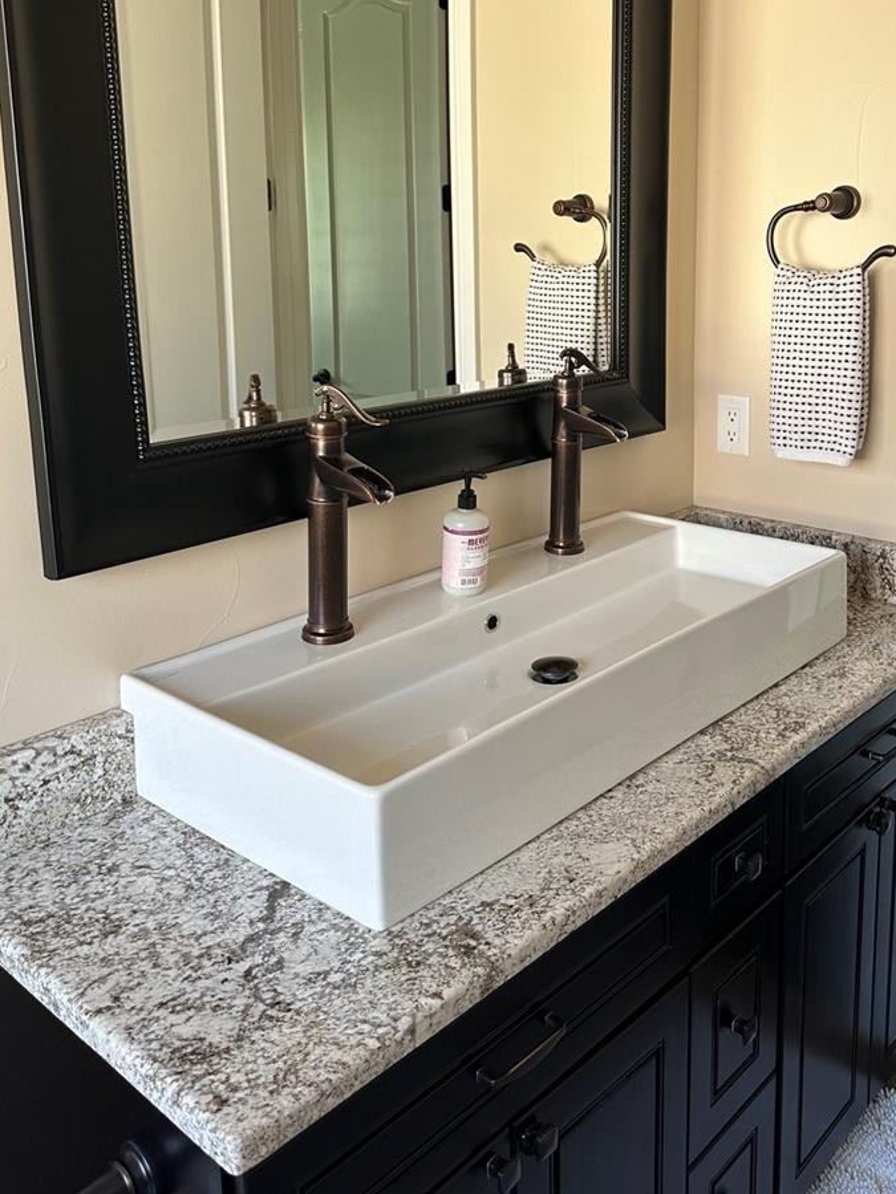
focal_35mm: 32
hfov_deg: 43.7
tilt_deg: -9.7
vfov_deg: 55.9
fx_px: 1104
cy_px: 422
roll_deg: -0.6
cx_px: 575
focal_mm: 6.86
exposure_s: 1/121
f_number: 1.78
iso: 125
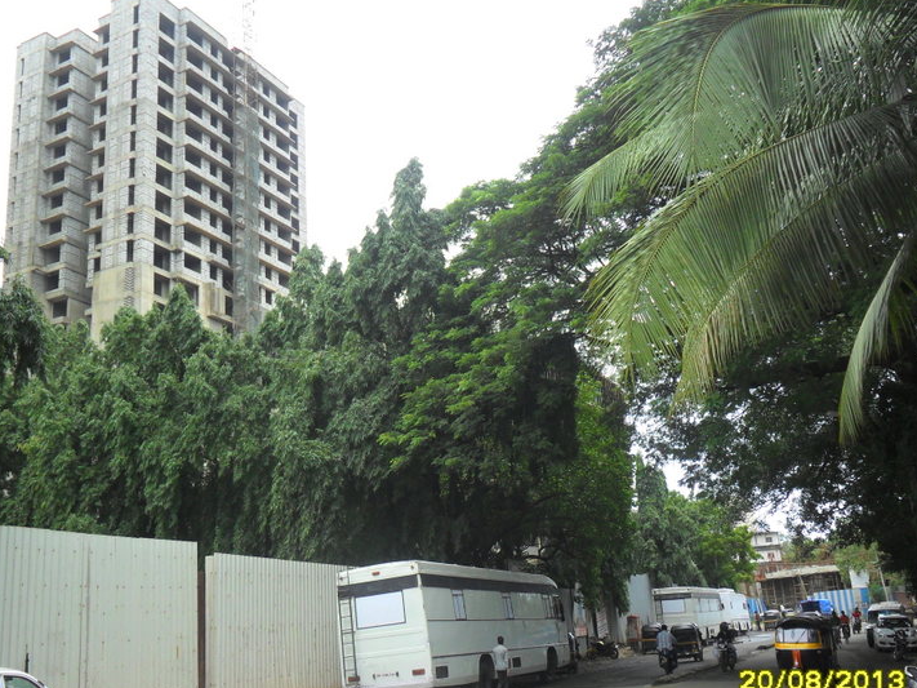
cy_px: 368
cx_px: 429
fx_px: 954
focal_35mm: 36
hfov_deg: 51.3
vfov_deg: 39.6
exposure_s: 1/350
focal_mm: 5.7
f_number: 3.7
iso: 100
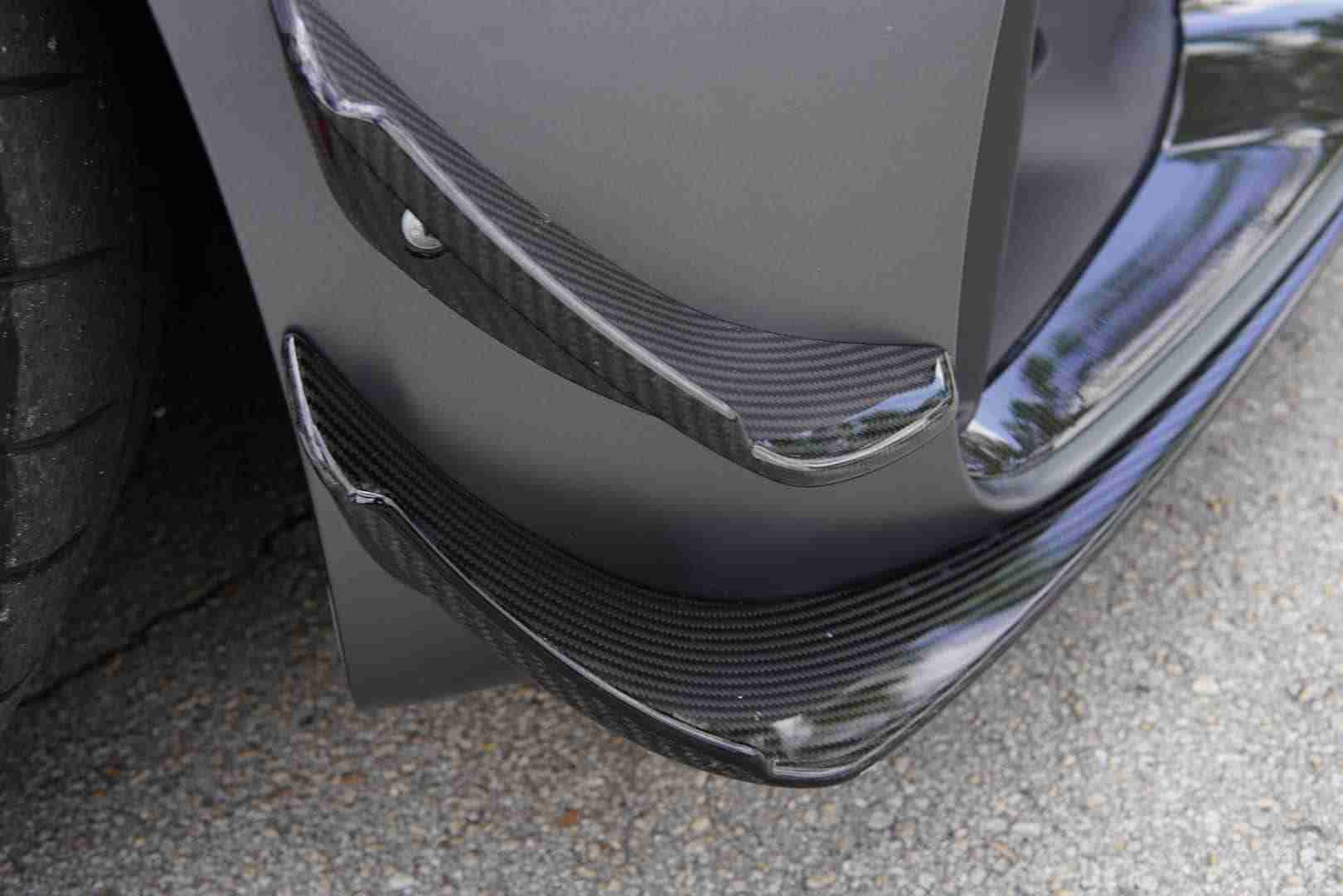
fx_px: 1679
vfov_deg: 29.9
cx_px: 672
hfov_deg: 43.6
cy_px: 448
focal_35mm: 45
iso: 100
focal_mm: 30
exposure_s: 1/100
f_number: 6.3
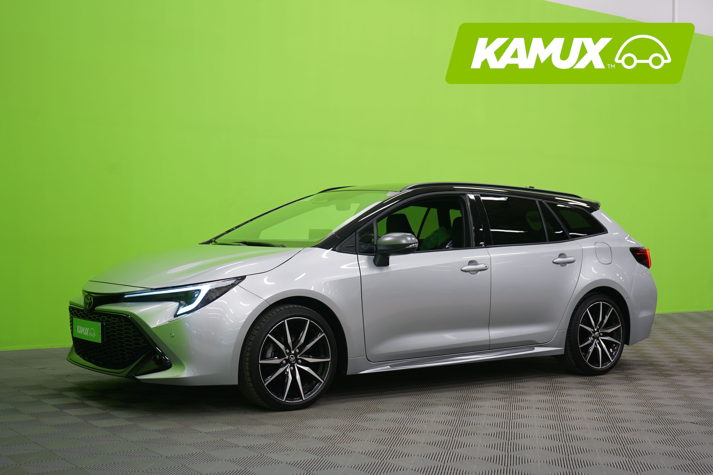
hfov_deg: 41.9
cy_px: 238
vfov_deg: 28.6
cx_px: 356
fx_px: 931
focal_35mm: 47
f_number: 5
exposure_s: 1/8
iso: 400
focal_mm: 47
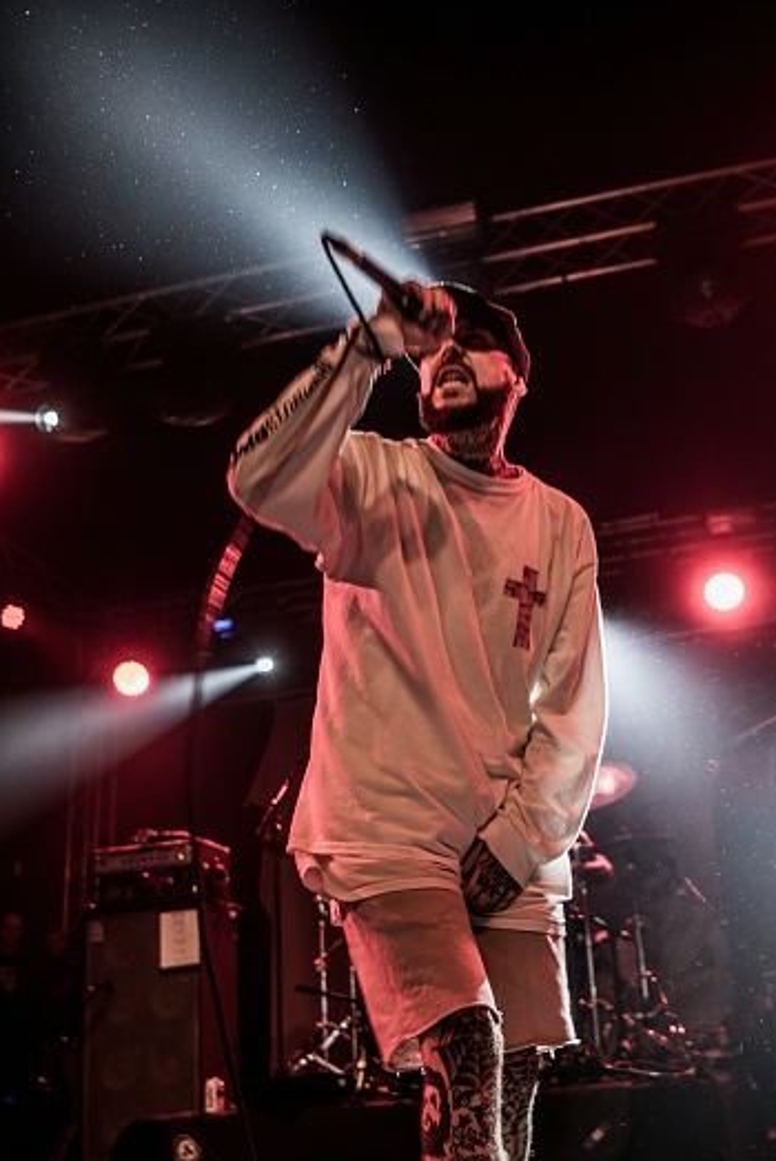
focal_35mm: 33
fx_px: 1066
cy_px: 718
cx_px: 527
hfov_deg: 39.5
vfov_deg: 56.6
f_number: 2.8
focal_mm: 24
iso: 160
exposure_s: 1/80
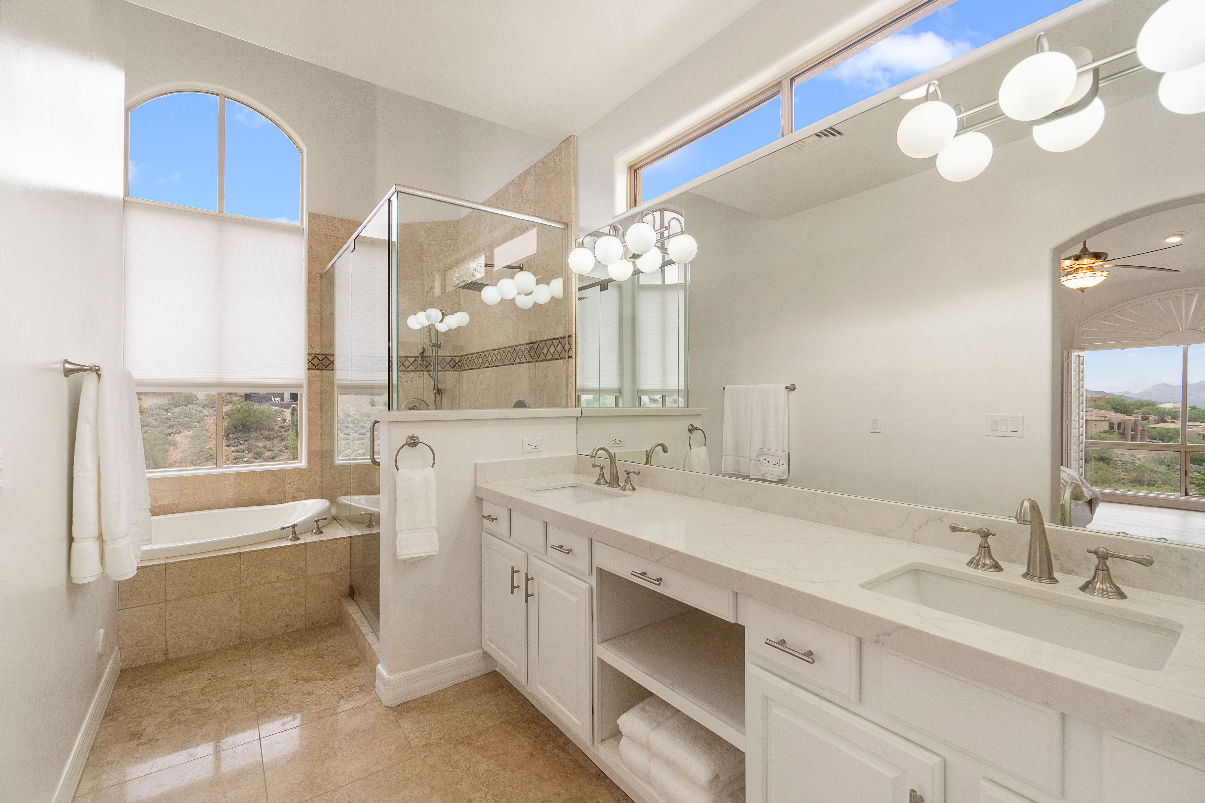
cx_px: 602
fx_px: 502
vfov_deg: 77.3
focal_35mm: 15
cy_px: 402
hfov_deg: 100.4
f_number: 8
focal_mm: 10
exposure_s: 1/125
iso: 400
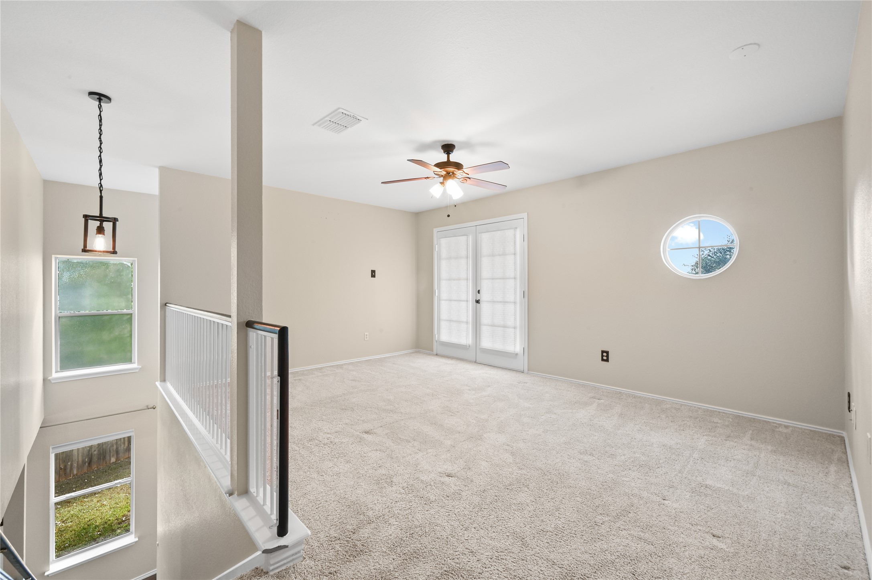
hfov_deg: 100.4
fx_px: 363
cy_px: 290
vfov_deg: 77.2
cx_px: 436
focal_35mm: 15
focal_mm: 15
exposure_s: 1/2
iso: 200
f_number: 14
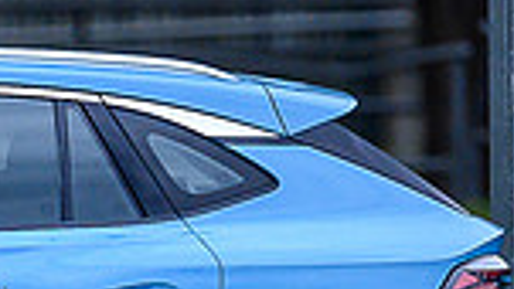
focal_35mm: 4532
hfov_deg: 0.5
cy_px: 495
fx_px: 61779
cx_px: -434
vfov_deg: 0.3
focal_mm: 500
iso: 1600
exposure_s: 1/1600
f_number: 4
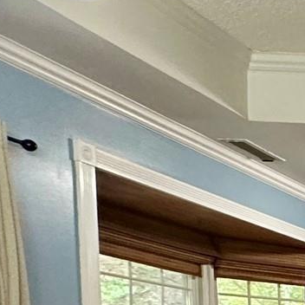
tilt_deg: -2.8
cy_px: 435
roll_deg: -0.9
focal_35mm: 72
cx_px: 763
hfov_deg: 14.2
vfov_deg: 21.0
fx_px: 718
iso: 500
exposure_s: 1/60
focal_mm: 2.22
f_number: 2.2
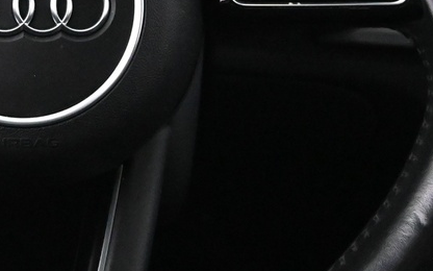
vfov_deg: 10.4
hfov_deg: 16.4
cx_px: 23
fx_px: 1475
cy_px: -19
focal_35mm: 125
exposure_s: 1/30
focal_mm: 21
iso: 6400
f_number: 4
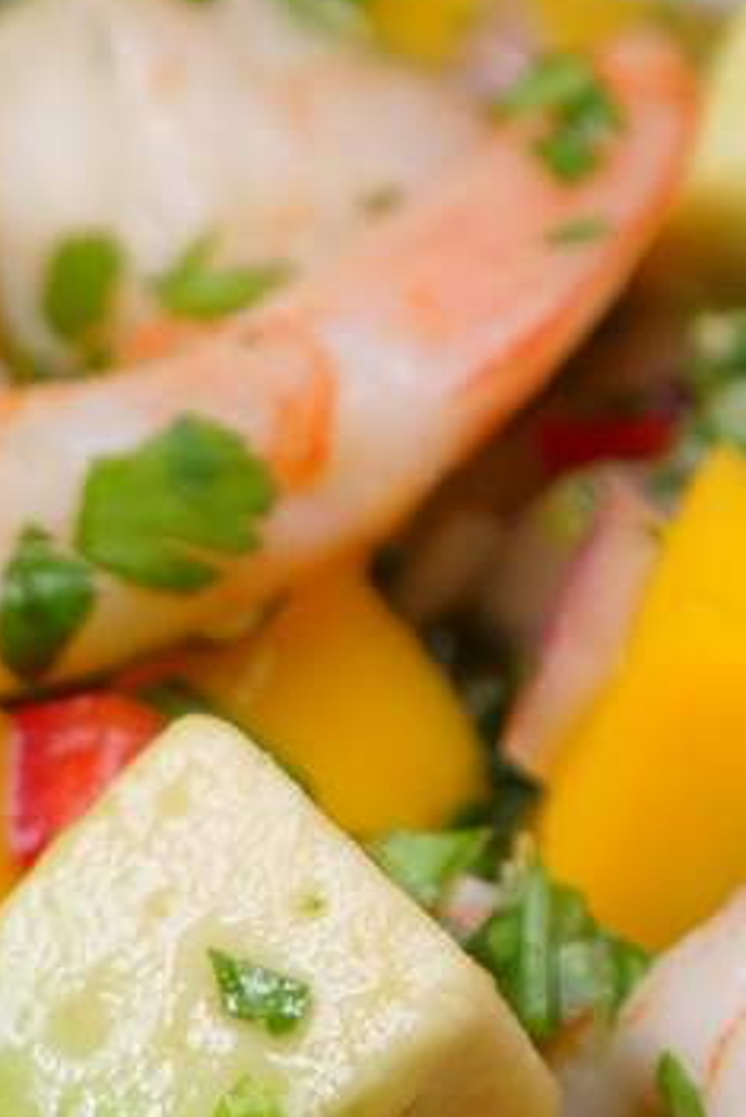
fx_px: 17606
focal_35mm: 567
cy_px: 1171
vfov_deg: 3.6
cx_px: 314
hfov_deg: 2.4
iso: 200
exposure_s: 1/250
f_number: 4.5
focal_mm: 60
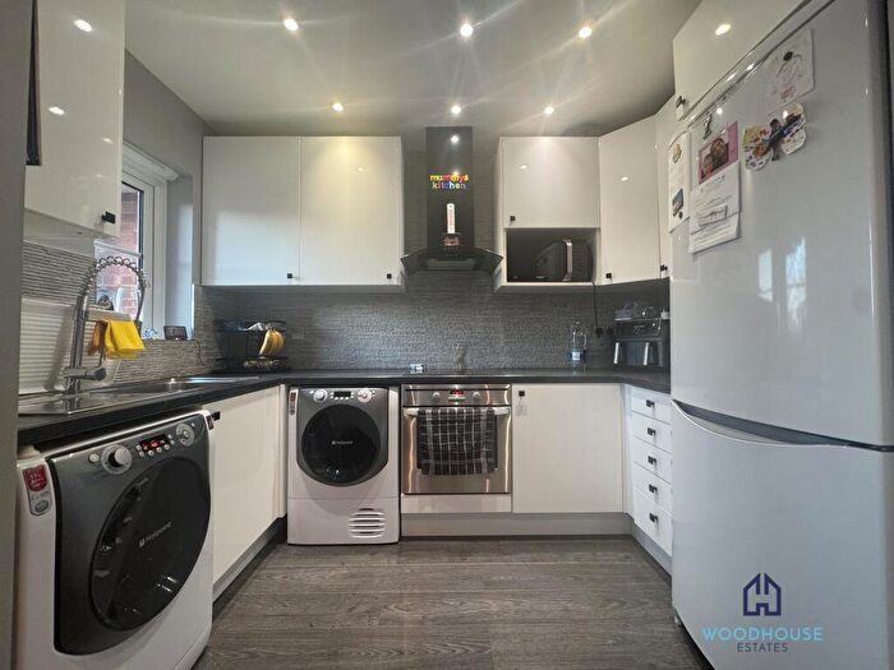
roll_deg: +0.1
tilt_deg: +1.4
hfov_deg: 102.1
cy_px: 335
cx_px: 447
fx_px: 362
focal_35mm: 14
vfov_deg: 85.7
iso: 200
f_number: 2.2
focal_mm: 2.22
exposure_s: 1/50
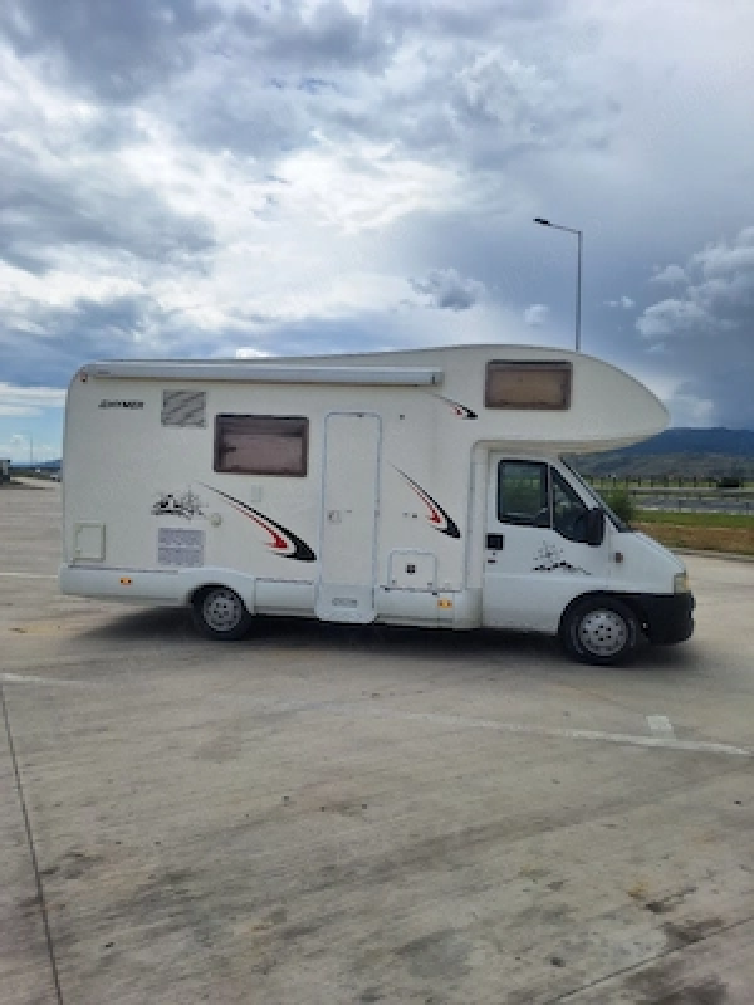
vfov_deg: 73.9
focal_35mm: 23
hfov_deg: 58.9
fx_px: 668
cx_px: 377
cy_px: 502
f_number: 1.8
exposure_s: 1/10000
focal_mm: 5.54
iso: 40
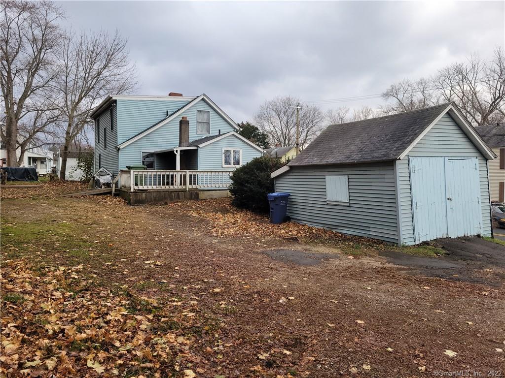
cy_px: 189
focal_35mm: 26
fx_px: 379
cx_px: 252
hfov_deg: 67.3
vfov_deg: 53.1
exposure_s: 1/300
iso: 40
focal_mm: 5.4
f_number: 1.8
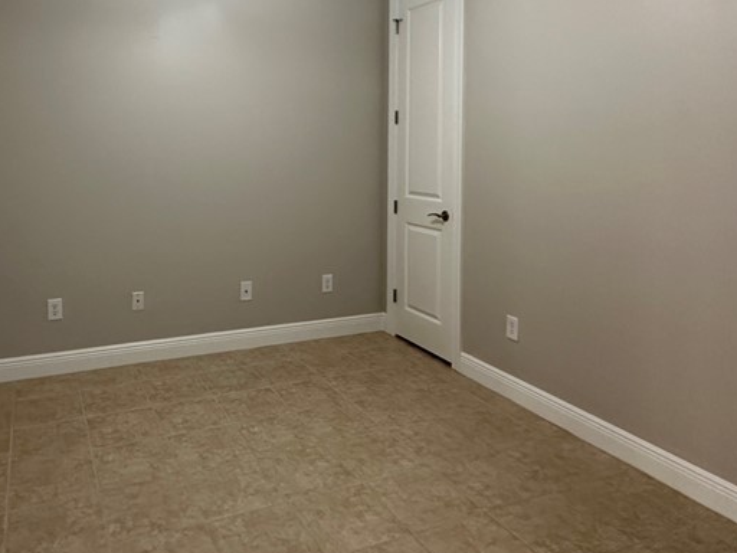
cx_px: 272
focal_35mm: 28
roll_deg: -0.3
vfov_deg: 48.4
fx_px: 596
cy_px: 160
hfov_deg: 62.5
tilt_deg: -1.3
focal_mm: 2.22
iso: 250
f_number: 2.2
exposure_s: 1/60
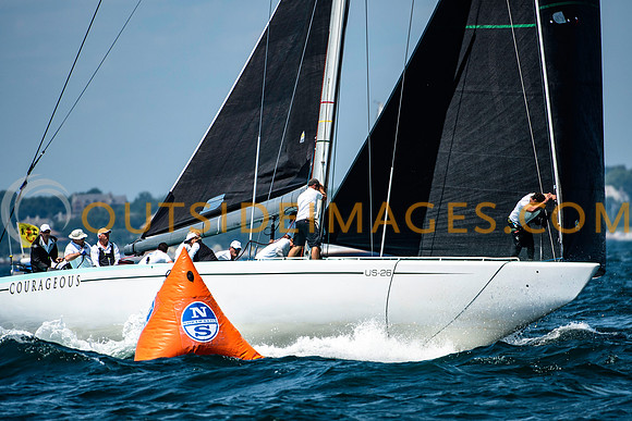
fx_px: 10535
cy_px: 210
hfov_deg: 3.4
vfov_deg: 2.3
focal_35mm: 600
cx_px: 316
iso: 400
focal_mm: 400
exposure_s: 1/3200
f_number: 5
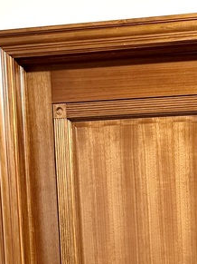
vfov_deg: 20.1
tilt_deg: -4.7
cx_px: 313
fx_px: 676
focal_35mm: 89
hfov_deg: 15.1
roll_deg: +0.7
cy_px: 345
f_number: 1.78
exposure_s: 1/60
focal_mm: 6.76
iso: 125
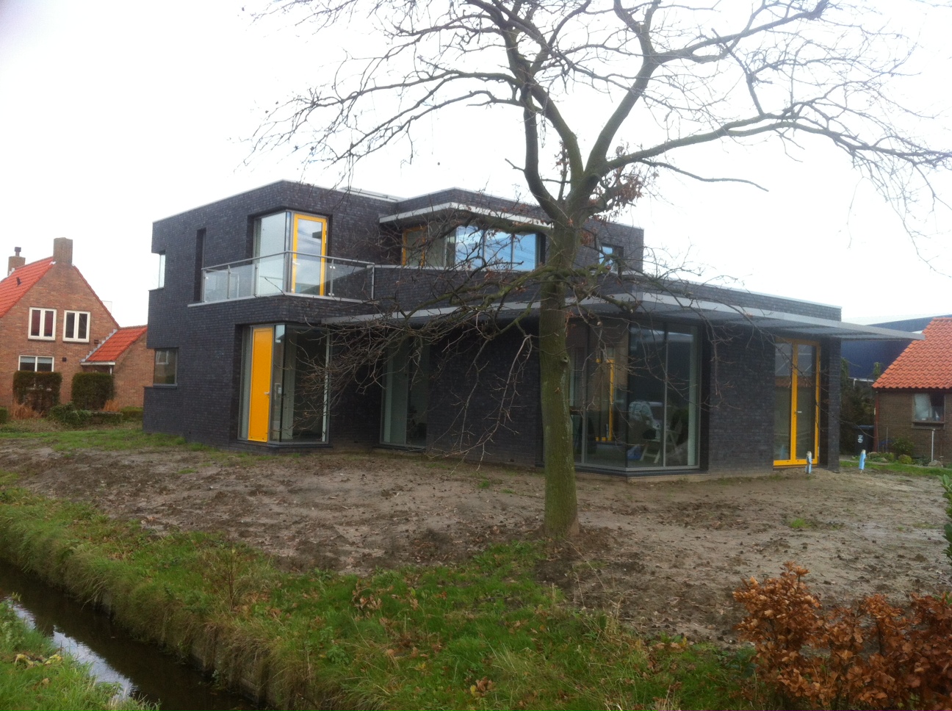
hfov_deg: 52.7
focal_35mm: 35
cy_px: 356
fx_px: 961
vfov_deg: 40.6
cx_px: 476
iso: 80
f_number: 2.8
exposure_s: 1/249
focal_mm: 3.85
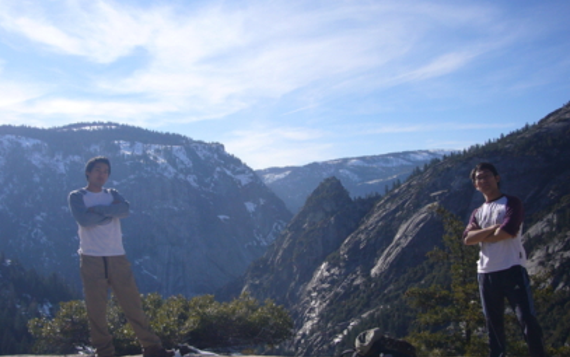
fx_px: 637
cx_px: 269
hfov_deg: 48.2
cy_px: 221
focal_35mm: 41
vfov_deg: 31.2
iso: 80
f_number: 6.3
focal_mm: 5.7
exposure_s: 1/400
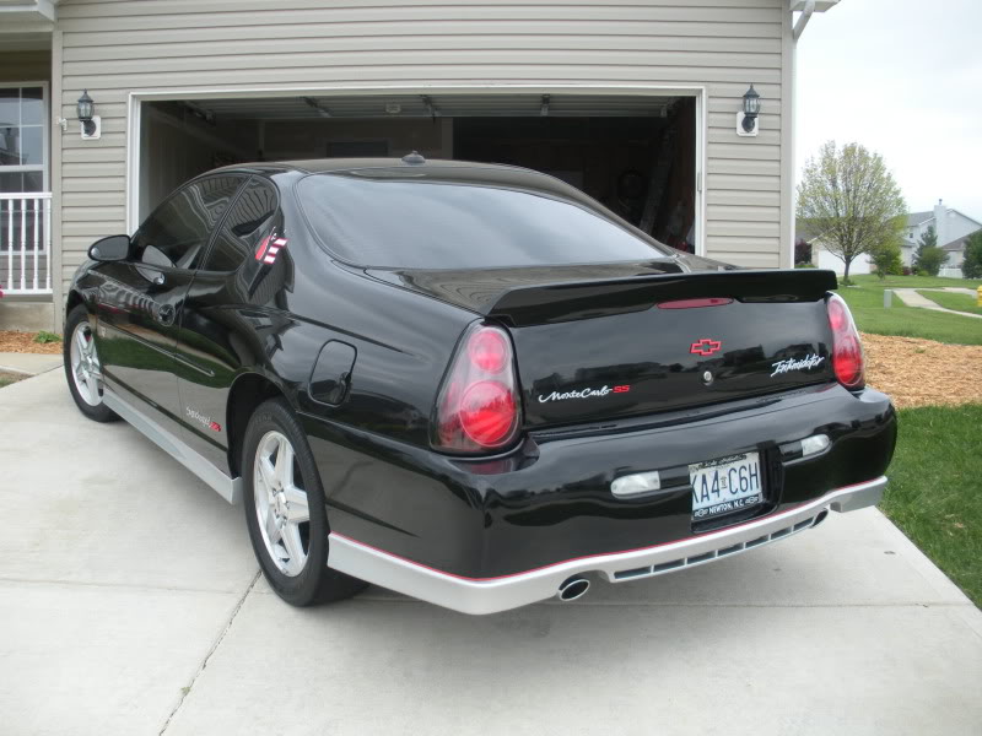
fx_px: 1021
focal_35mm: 36
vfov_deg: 39.7
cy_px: 368
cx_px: 491
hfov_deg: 51.4
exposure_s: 1/122
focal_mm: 6.3
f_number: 3.5
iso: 64
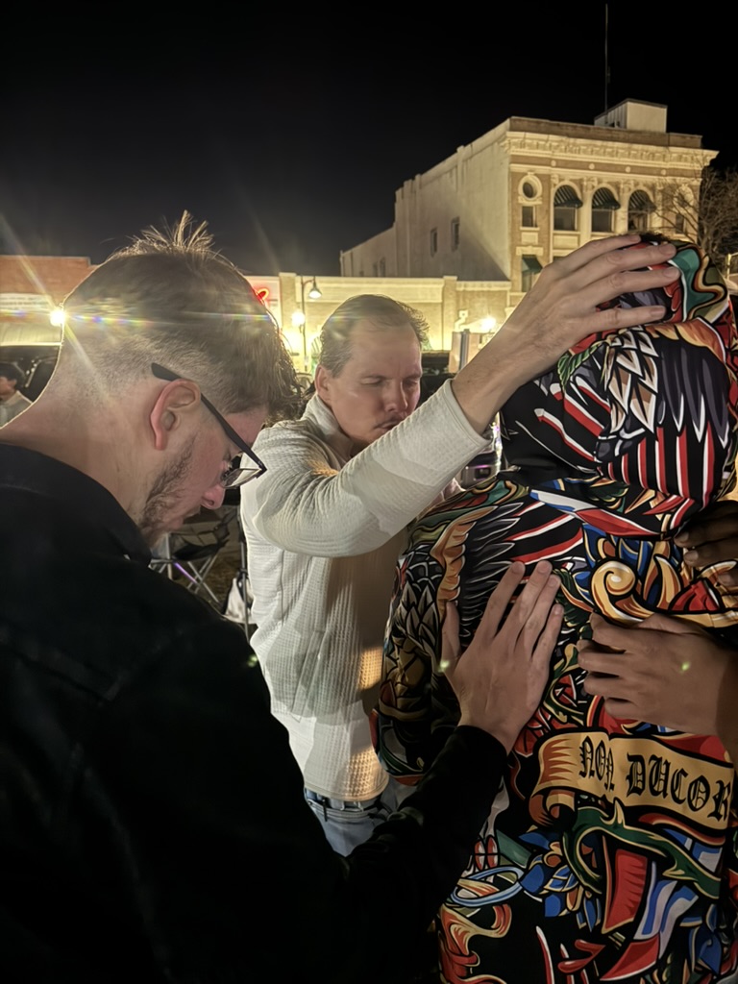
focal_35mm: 24
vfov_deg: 71.6
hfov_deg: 56.8
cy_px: 492
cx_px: 369
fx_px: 682
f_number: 1.78
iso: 2500
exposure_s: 1/15
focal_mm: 6.76
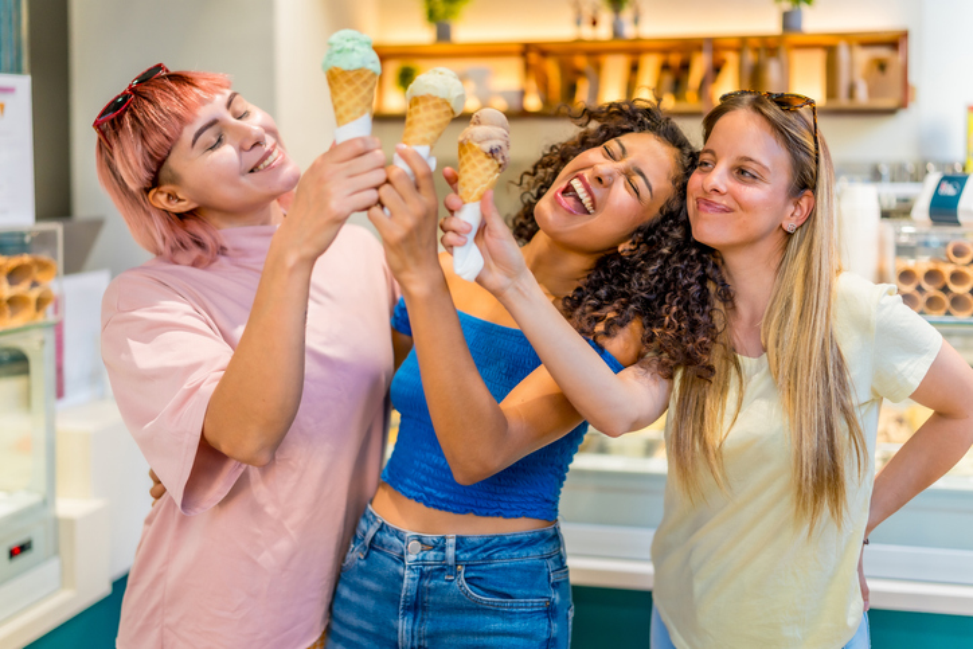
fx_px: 946
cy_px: 324
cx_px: 486
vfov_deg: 37.9
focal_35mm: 35
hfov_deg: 54.4
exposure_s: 1/320
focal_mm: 35
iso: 400
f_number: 1.4
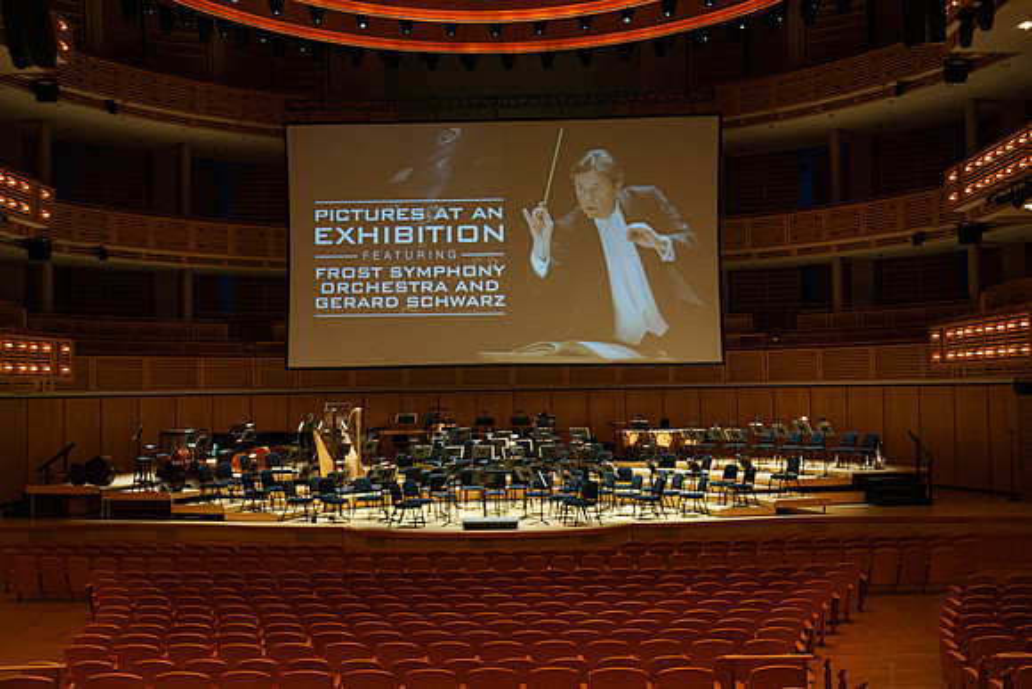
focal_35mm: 44
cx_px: 516
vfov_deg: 30.5
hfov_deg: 44.5
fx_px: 1261
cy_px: 344
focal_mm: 43
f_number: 5.6
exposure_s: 1/200
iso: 2500
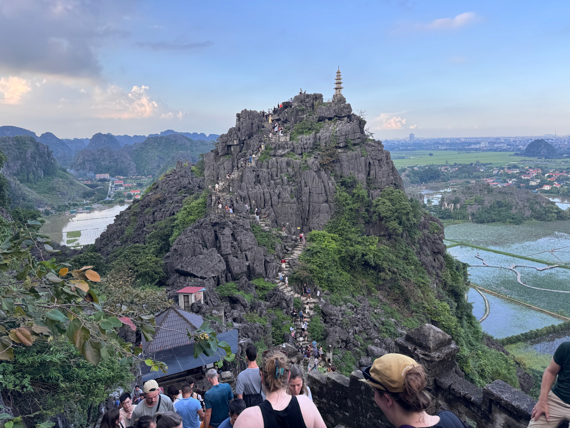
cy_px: 214
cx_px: 285
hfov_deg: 71.6
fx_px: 395
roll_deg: -0.7
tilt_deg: -10.8
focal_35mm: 24
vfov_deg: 56.8
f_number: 1.78
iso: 80
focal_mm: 6.76
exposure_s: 1/558
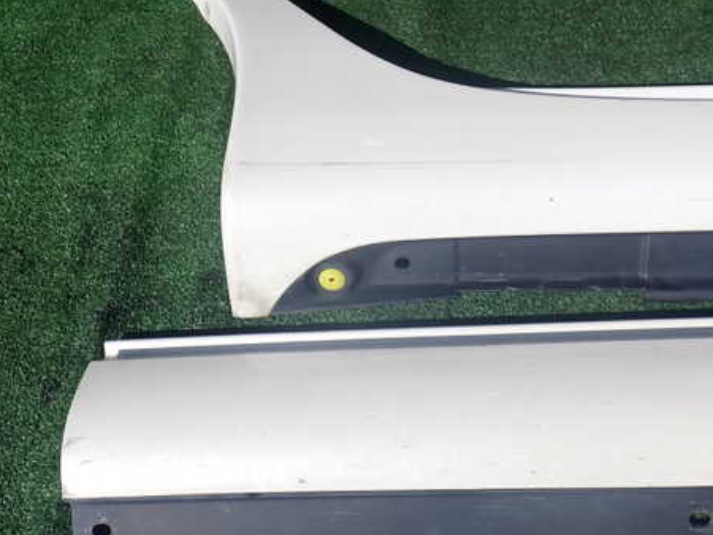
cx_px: 366
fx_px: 824
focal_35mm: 40
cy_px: 249
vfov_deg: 36.0
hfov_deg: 46.8
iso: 100
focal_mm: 5.4
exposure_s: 1/200
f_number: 9
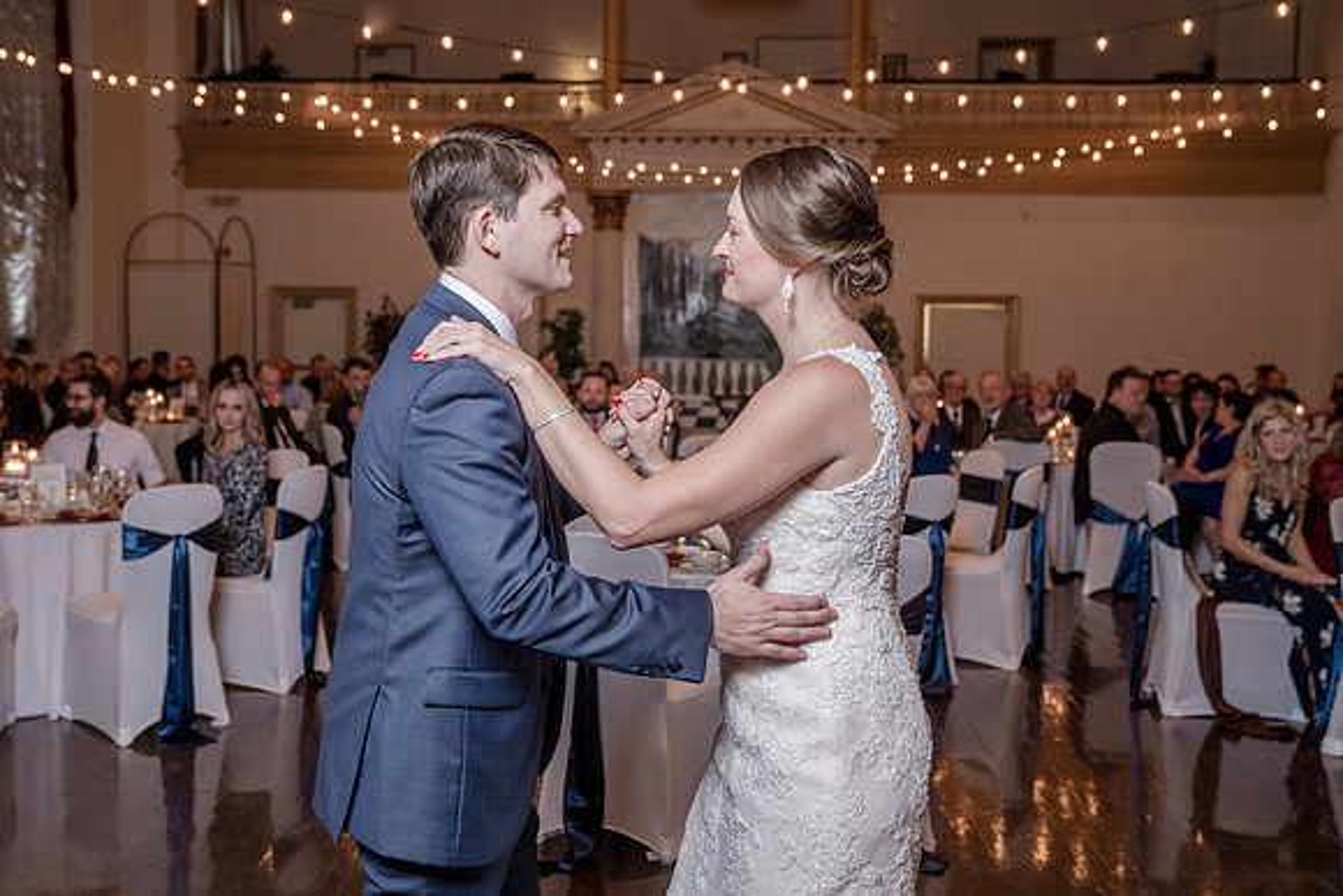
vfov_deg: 34.8
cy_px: 416
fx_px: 1430
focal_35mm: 38
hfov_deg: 50.3
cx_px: 615
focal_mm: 34
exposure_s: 1/250
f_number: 4
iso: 2000
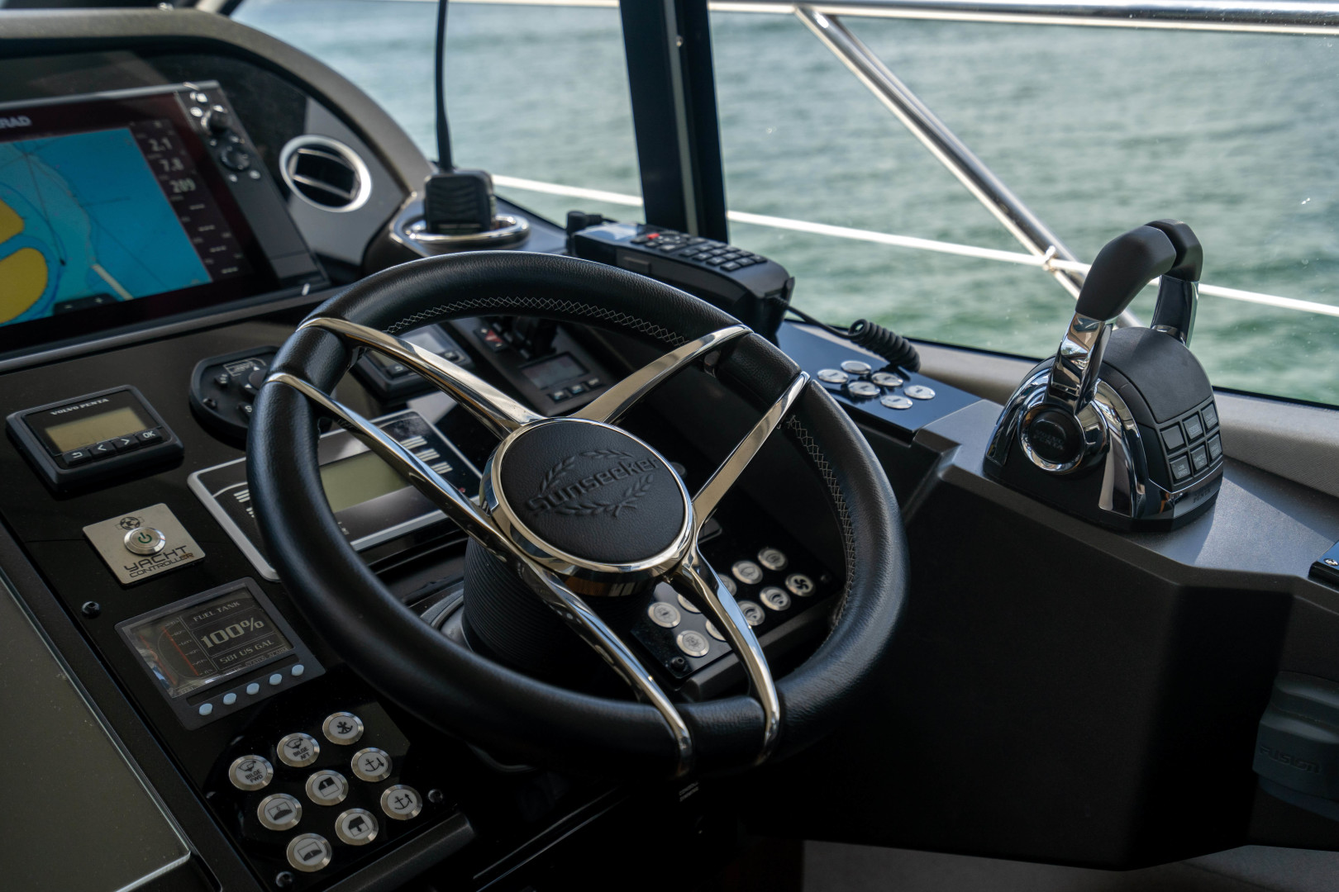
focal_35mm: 35
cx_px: 670
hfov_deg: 54.4
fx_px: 1302
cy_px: 446
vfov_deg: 37.9
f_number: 4
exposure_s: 1/800
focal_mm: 35
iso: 200
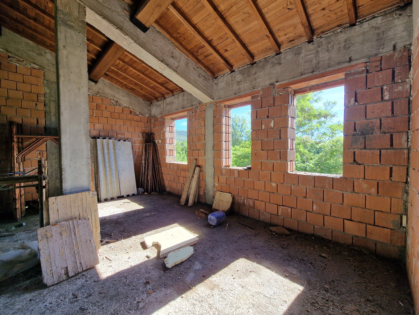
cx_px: 210
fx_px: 157
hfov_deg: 106.2
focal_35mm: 13
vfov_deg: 89.9
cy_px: 158
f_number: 2.2
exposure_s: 1/215
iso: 50
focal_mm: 2.2
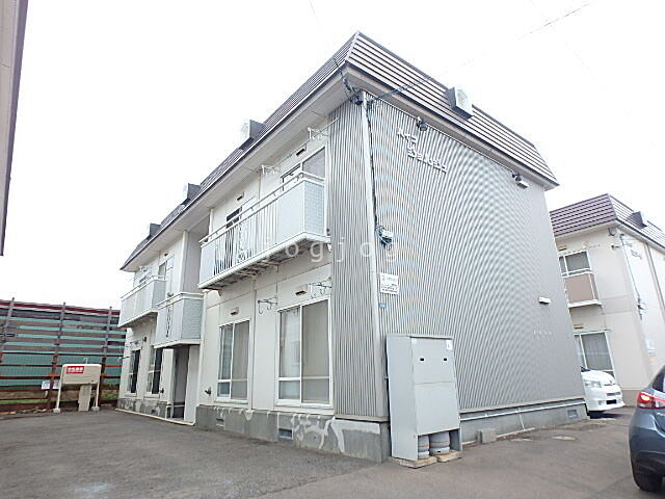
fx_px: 403
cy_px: 250
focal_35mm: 21
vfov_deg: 63.4
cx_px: 332
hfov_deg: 79.0
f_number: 3.5
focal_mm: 3.7
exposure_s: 1/320
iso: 125
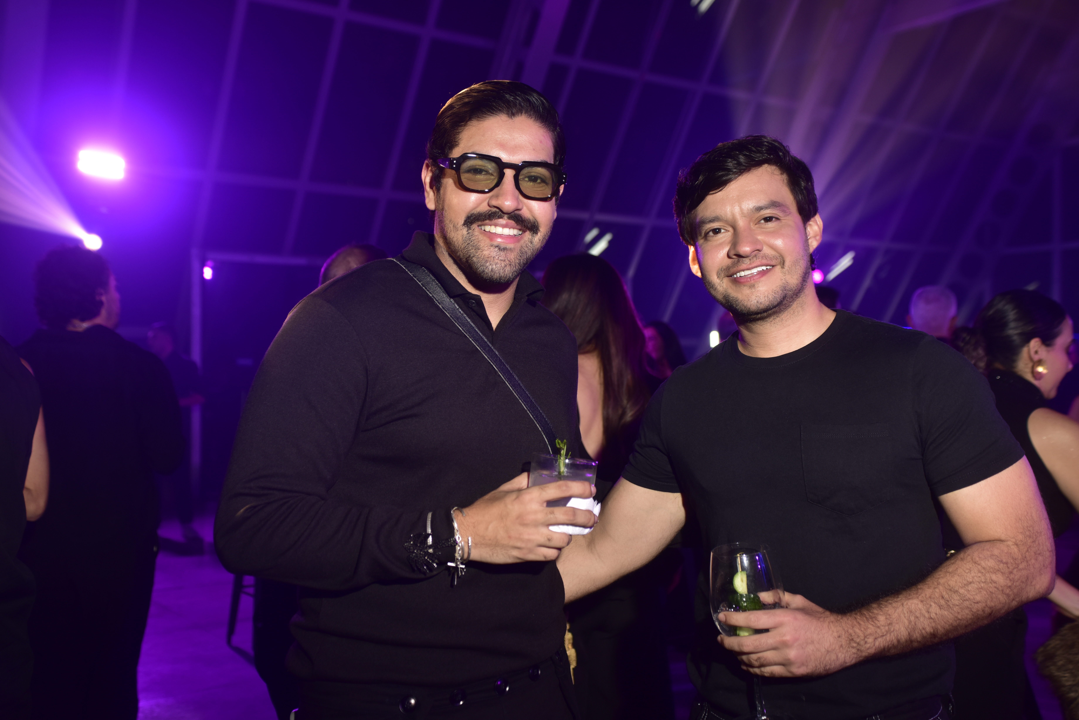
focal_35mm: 36
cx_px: 540
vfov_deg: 36.9
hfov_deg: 53.1
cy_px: 360
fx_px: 1079
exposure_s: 1/100
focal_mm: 36
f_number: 3.5
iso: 320
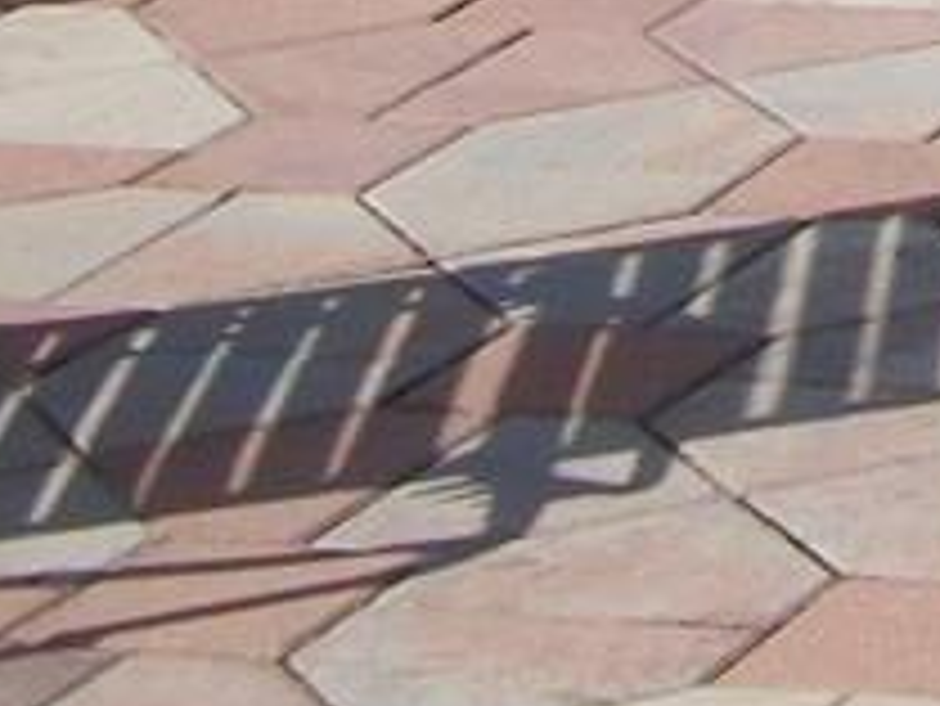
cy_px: -1871
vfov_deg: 5.5
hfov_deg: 7.4
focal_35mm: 245
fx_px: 6657
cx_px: 2514
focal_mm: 5.7
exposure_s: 1/250
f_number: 8.8
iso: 80
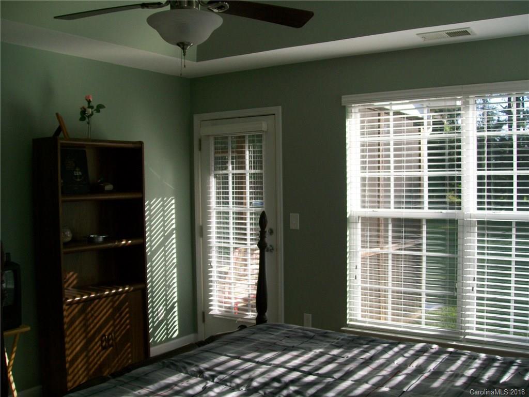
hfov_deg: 51.4
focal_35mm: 36
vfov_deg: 39.7
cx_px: 264
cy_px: 198
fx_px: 550
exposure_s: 1/250
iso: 64
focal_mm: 6
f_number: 2.7
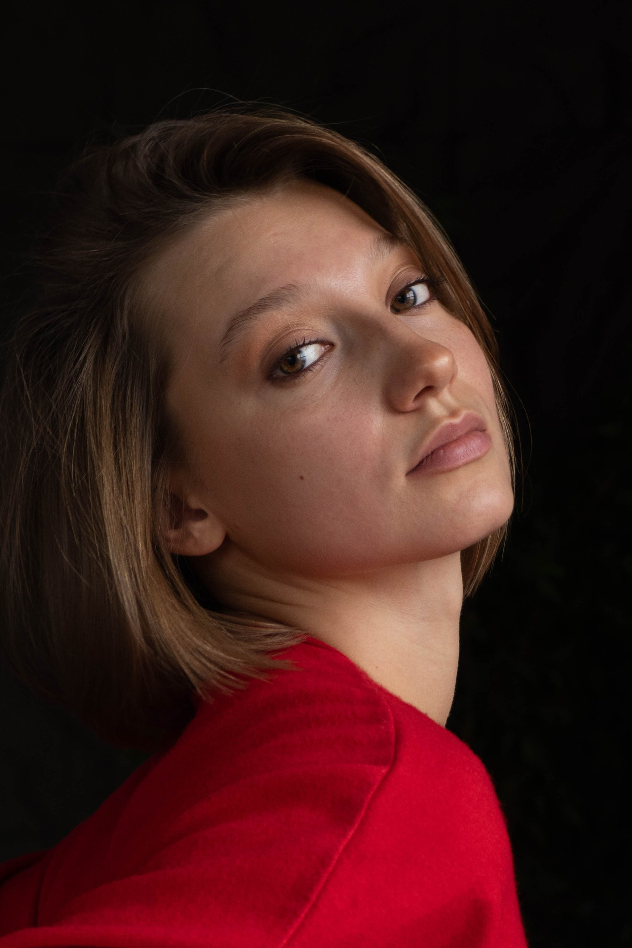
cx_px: 179
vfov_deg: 16.6
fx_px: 3238
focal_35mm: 123
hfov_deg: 11.1
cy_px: 686
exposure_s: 1/100
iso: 400
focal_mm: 50
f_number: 5.6
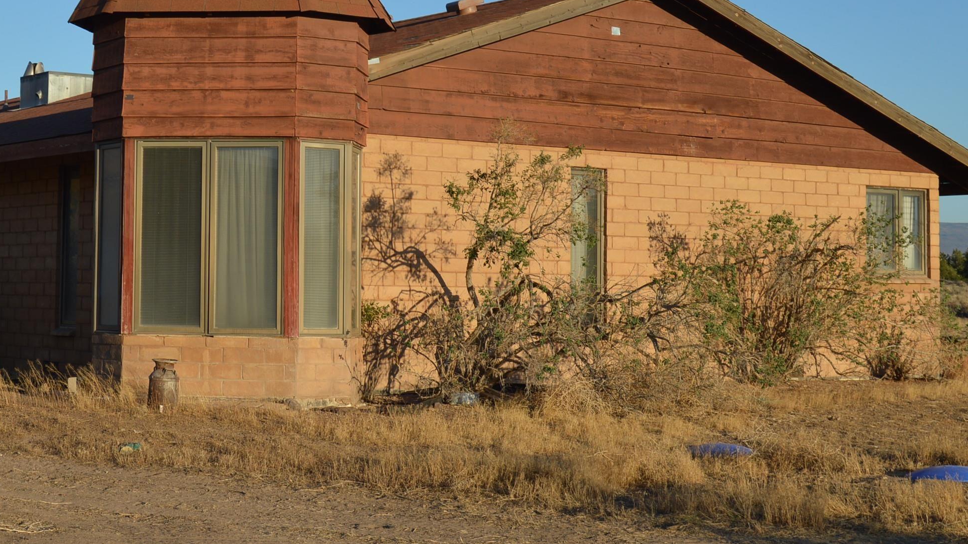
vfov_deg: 17.7
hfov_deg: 30.8
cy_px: 164
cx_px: 323
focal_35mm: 68
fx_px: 1745
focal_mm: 28
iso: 100
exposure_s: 1/200
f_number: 7.1
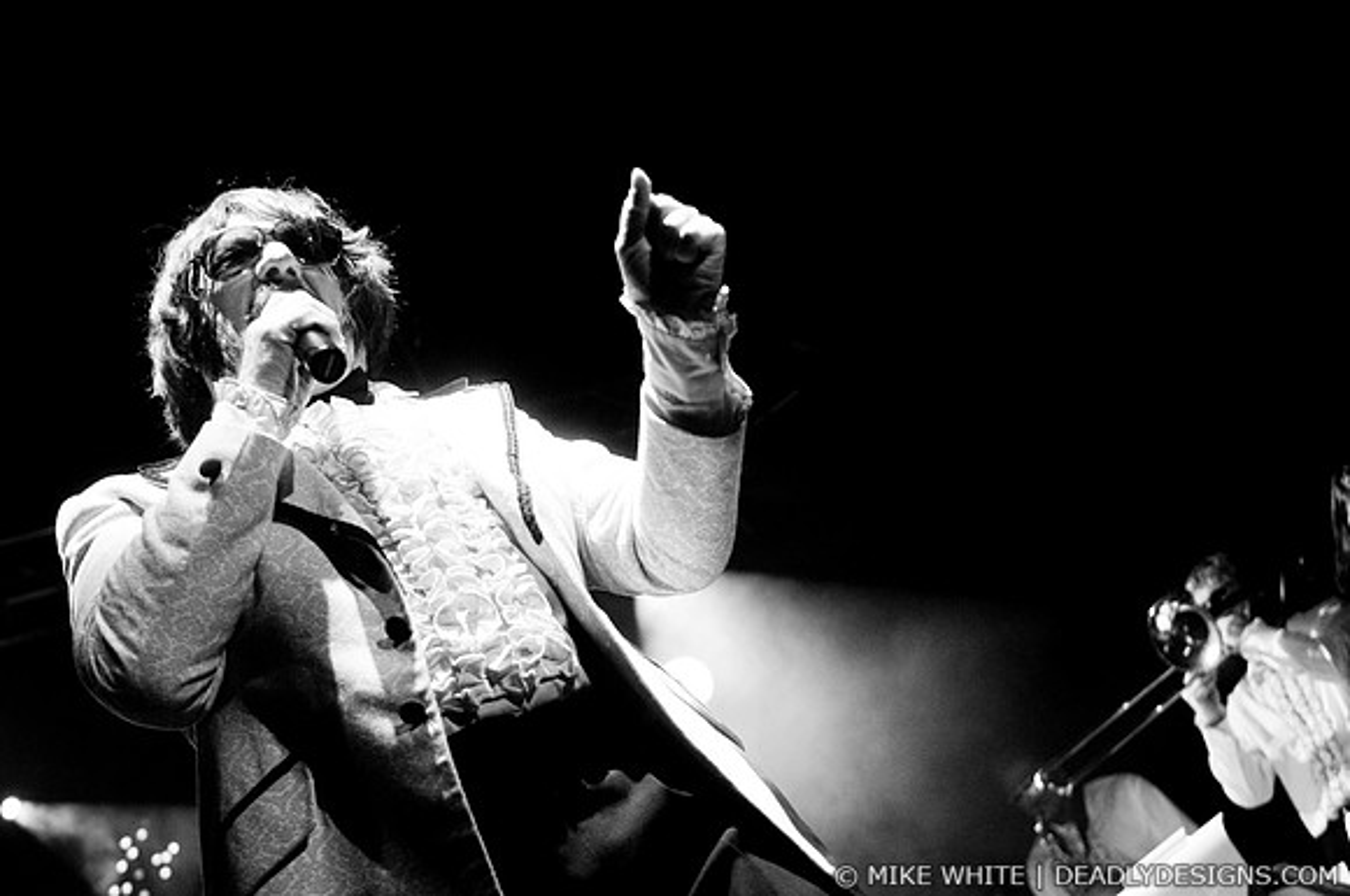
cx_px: 675
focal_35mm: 52
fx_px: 1966
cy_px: 448
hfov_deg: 37.9
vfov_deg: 25.7
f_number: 2.8
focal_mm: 35
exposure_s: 1/400
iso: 640
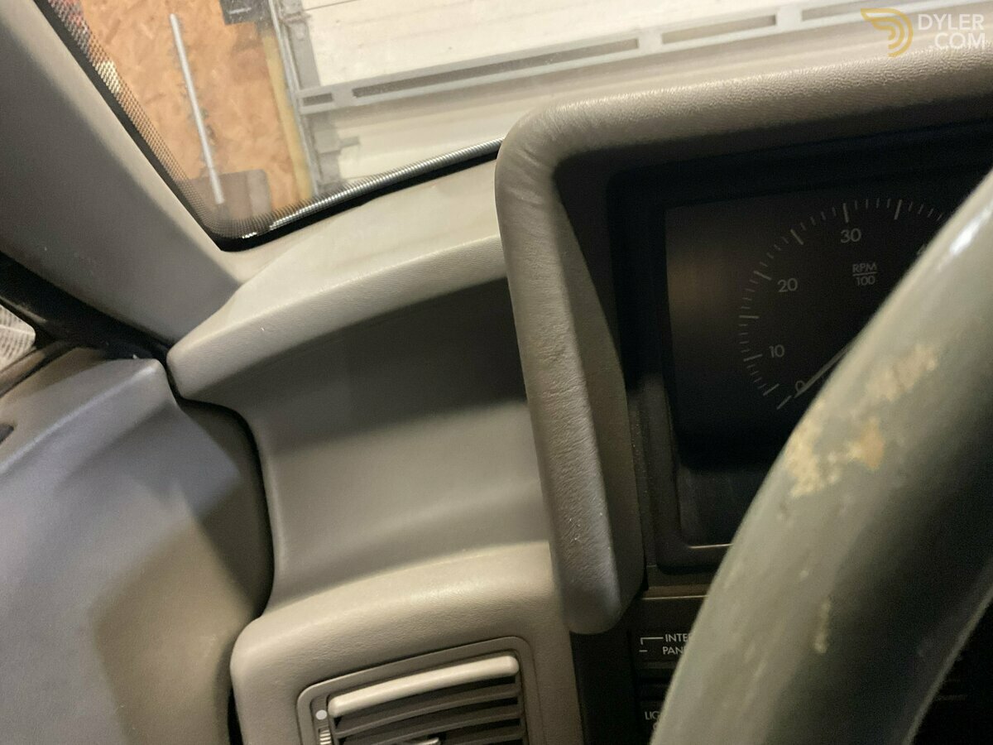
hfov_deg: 61.7
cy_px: 372
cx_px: 496
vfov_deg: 48.2
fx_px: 832
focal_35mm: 29
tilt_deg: -21.2
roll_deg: +9.1
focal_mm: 3
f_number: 1.8
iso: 400
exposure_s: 1/30
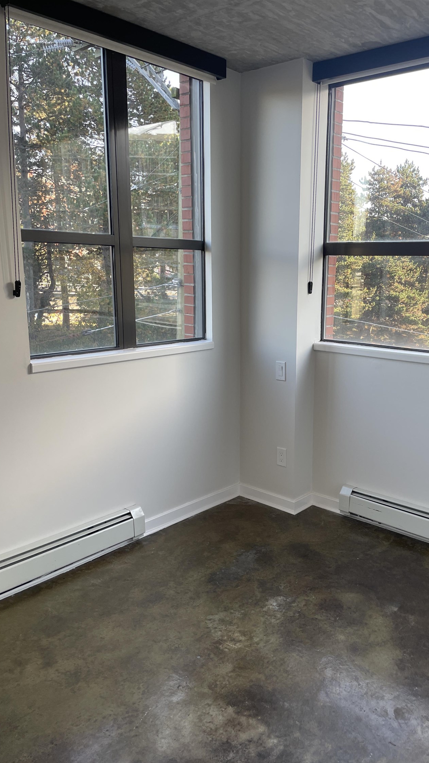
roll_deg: -0.8
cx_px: 272
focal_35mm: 29
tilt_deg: -11.6
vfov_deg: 66.1
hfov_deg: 39.9
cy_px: 390
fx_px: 586
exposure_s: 1/120
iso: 32
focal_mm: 4.2
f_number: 1.6
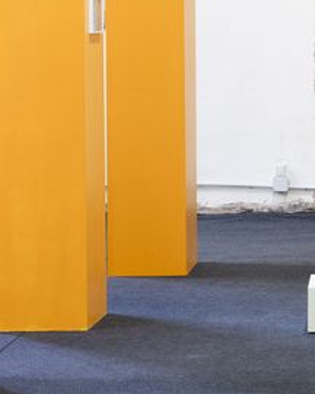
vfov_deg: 14.2
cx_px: 424
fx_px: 1550
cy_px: -7
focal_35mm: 133
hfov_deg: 11.3
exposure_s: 1/5
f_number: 9
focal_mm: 33.1
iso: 200
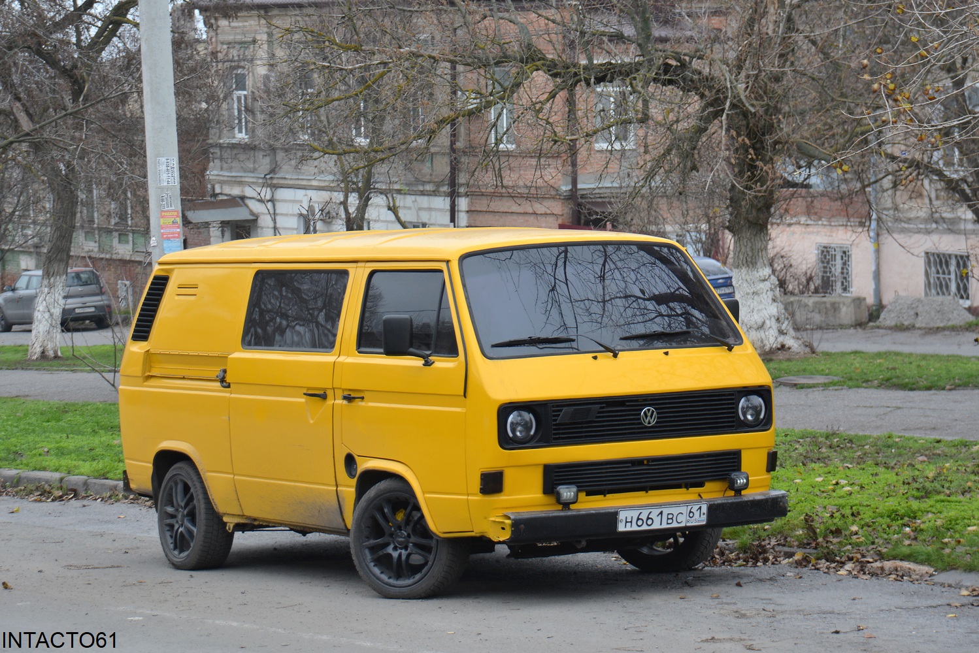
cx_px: 490
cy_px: 326
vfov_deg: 12.2
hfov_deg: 18.2
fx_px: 3060
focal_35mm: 112
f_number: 5.6
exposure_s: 1/125
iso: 280
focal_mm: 75
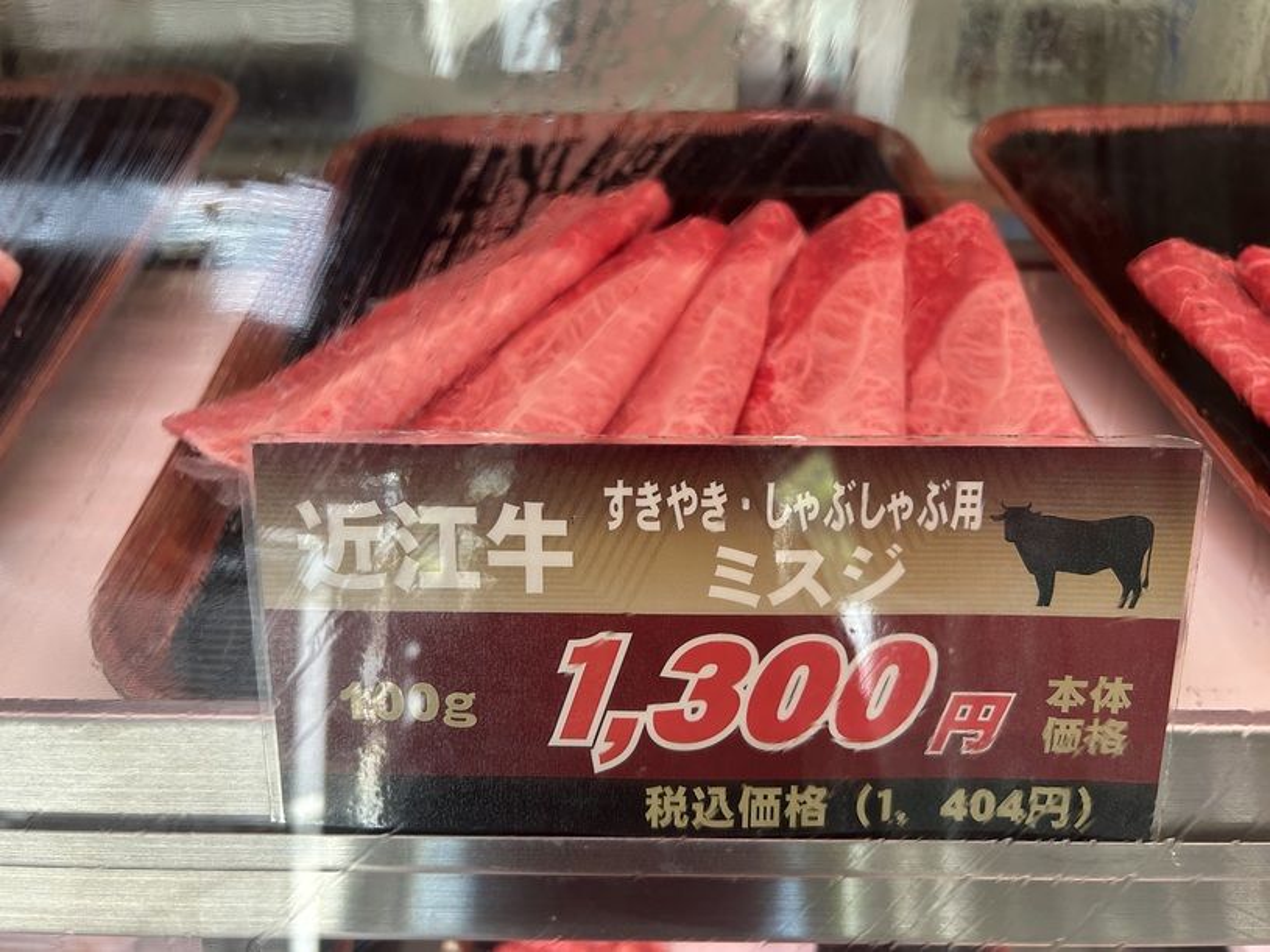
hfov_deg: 67.3
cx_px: 635
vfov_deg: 53.1
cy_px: 476
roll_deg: +0.1
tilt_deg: -28.2
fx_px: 954
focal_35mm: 26
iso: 100
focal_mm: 5.7
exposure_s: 1/120
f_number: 1.5
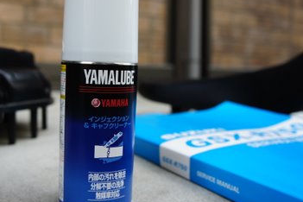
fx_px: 345
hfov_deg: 47.2
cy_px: 101
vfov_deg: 32.6
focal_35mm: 41
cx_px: 124
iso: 200
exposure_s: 1/160
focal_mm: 20
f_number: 4
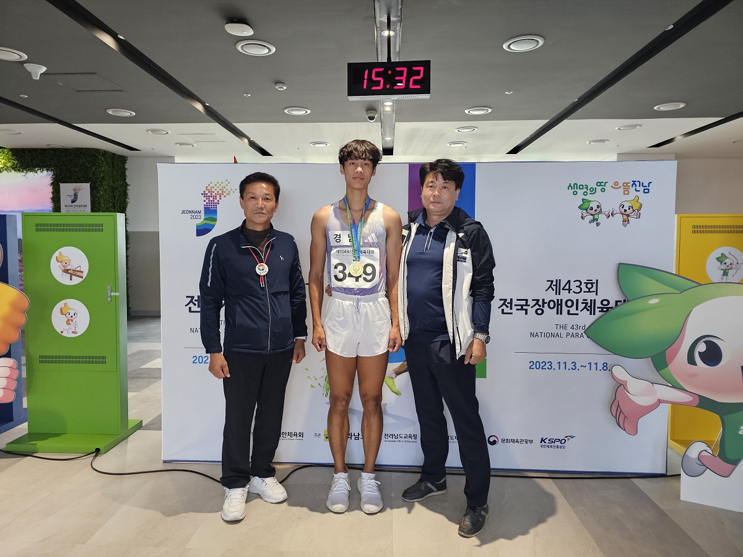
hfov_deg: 73.9
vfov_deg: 58.9
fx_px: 494
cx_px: 372
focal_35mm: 23
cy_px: 278
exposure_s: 1/120
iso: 200
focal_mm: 6.3
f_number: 1.7
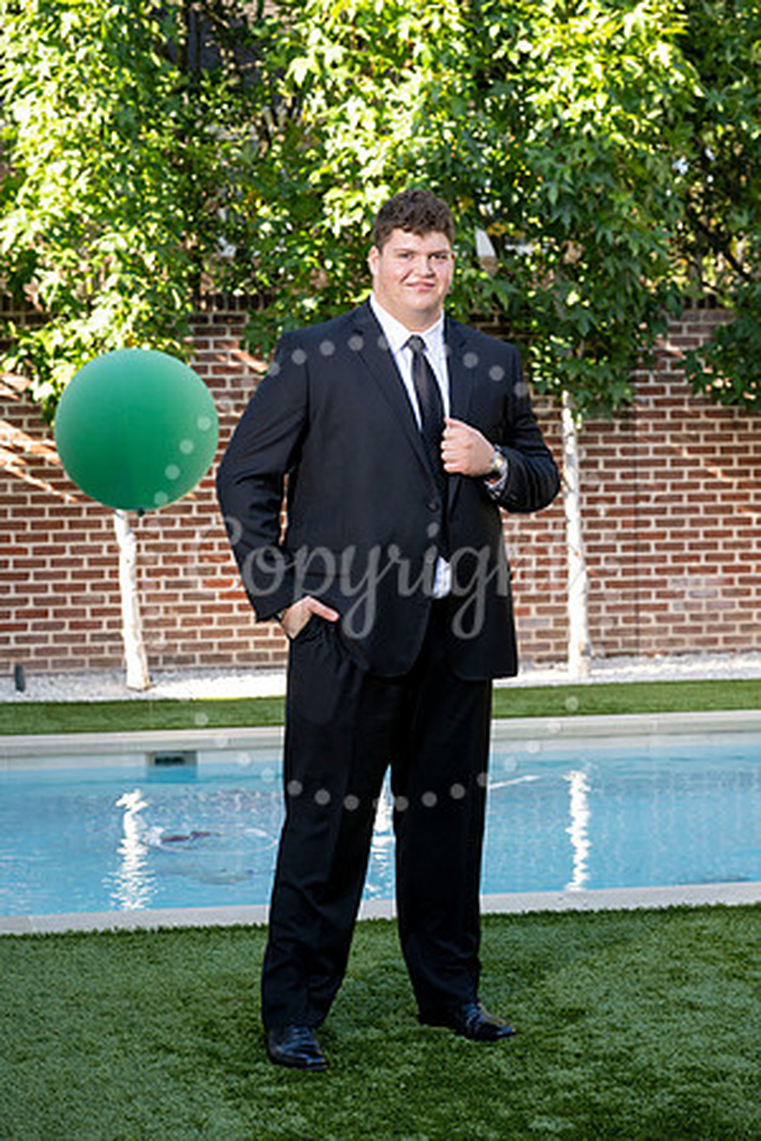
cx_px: 380
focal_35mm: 79
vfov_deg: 25.7
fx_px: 2505
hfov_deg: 17.3
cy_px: 570
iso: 400
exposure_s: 1/200
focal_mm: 79
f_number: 5.6
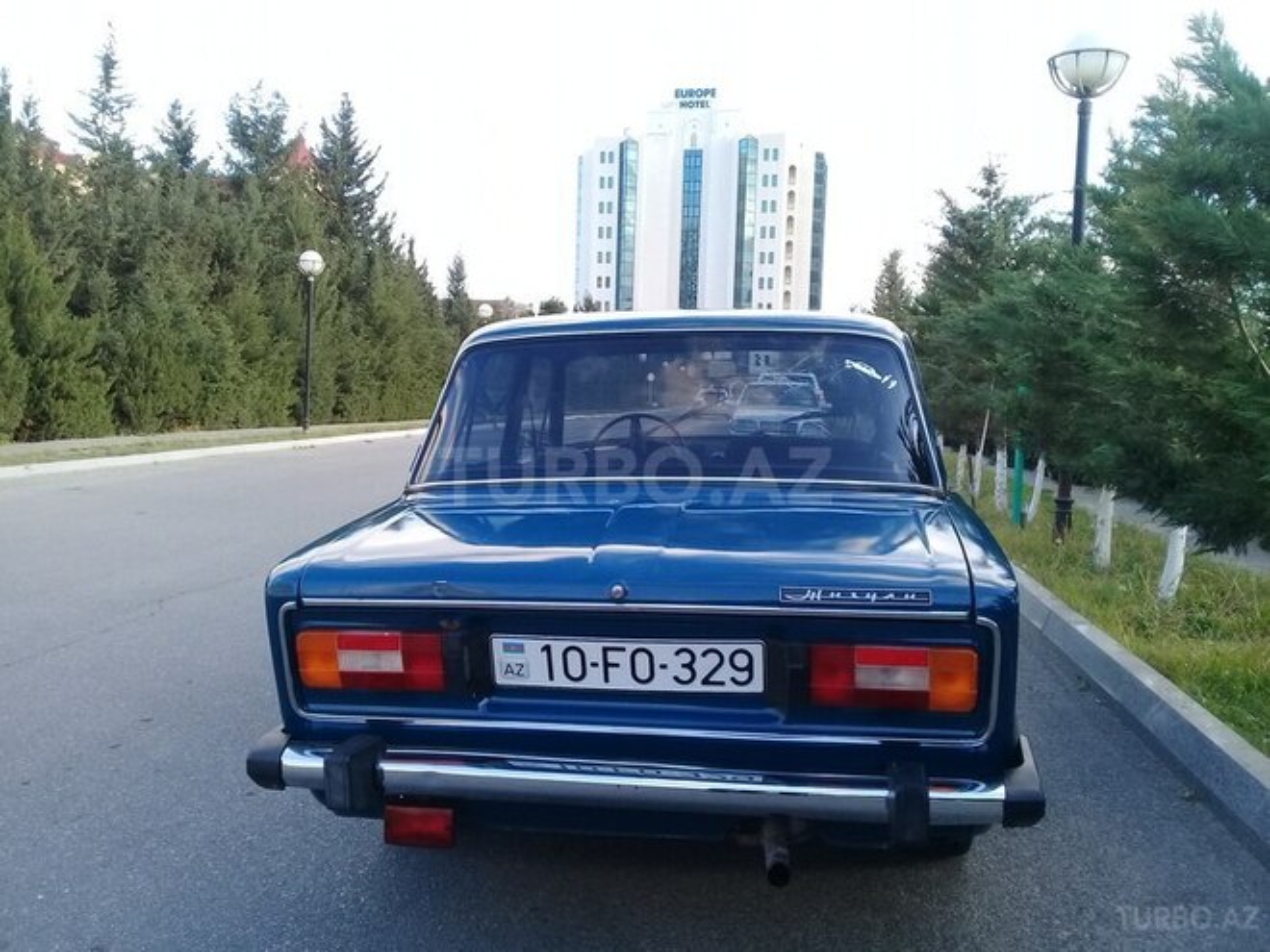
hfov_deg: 58.4
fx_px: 1137
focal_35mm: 31
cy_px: 476
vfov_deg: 45.4
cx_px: 635
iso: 50
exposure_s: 1/122
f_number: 2.2
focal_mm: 3.3
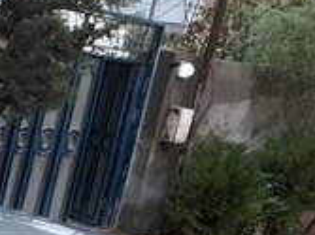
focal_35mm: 107
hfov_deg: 15.9
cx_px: -238
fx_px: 973
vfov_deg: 13.3
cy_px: 317
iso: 50
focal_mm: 3.6
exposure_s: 1/50
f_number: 1.9
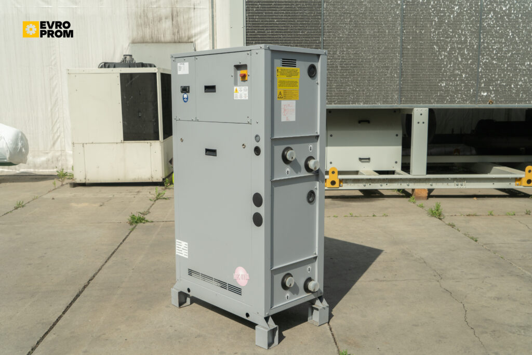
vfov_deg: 37.9
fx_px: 517
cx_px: 266
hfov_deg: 54.4
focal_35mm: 35
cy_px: 178
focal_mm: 35
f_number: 9
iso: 250
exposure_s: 1/500
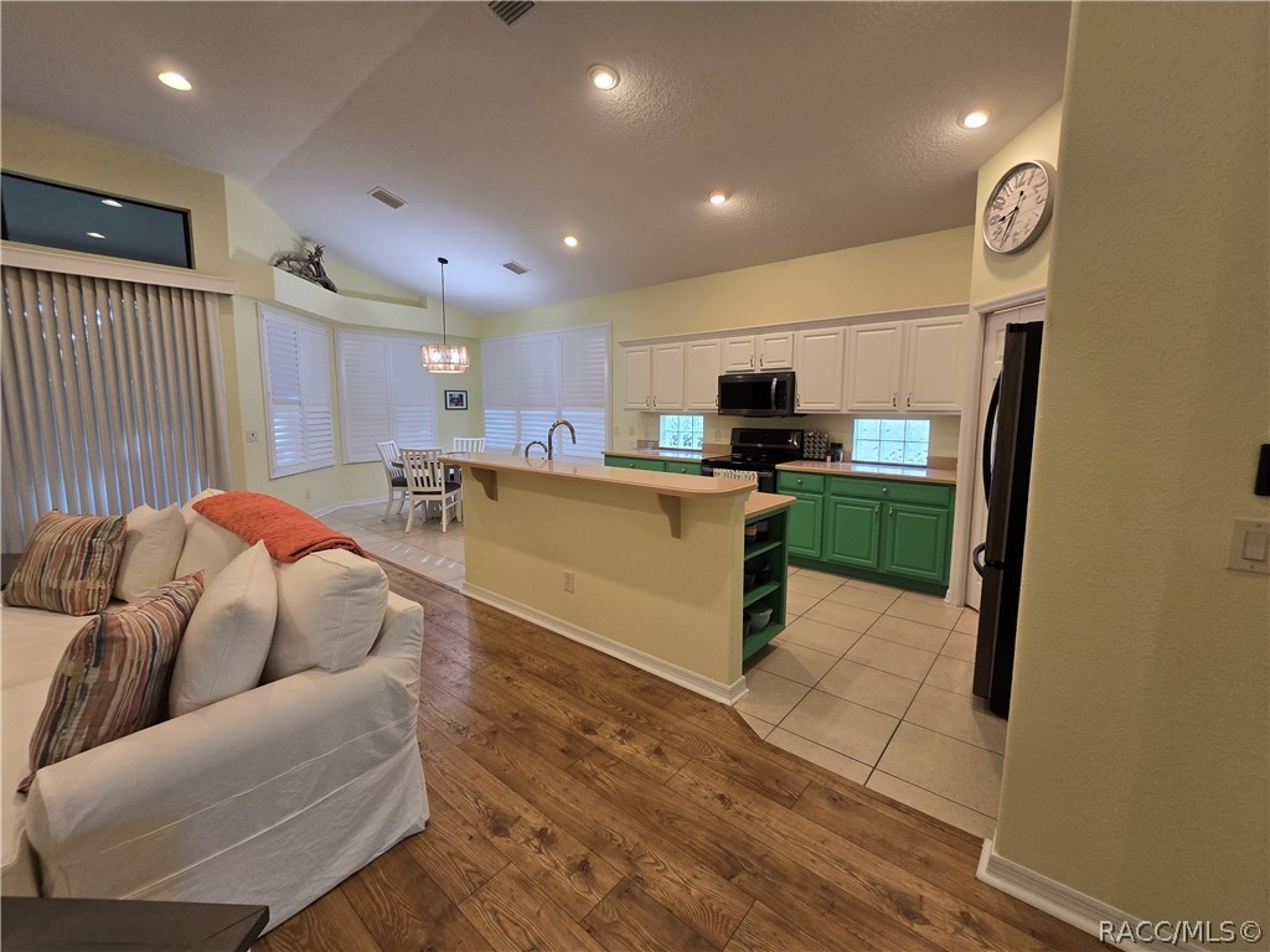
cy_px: 476
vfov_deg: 89.9
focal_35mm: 13
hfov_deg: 106.2
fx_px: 477
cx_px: 635
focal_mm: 2.2
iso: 125
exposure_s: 1/60
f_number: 2.2
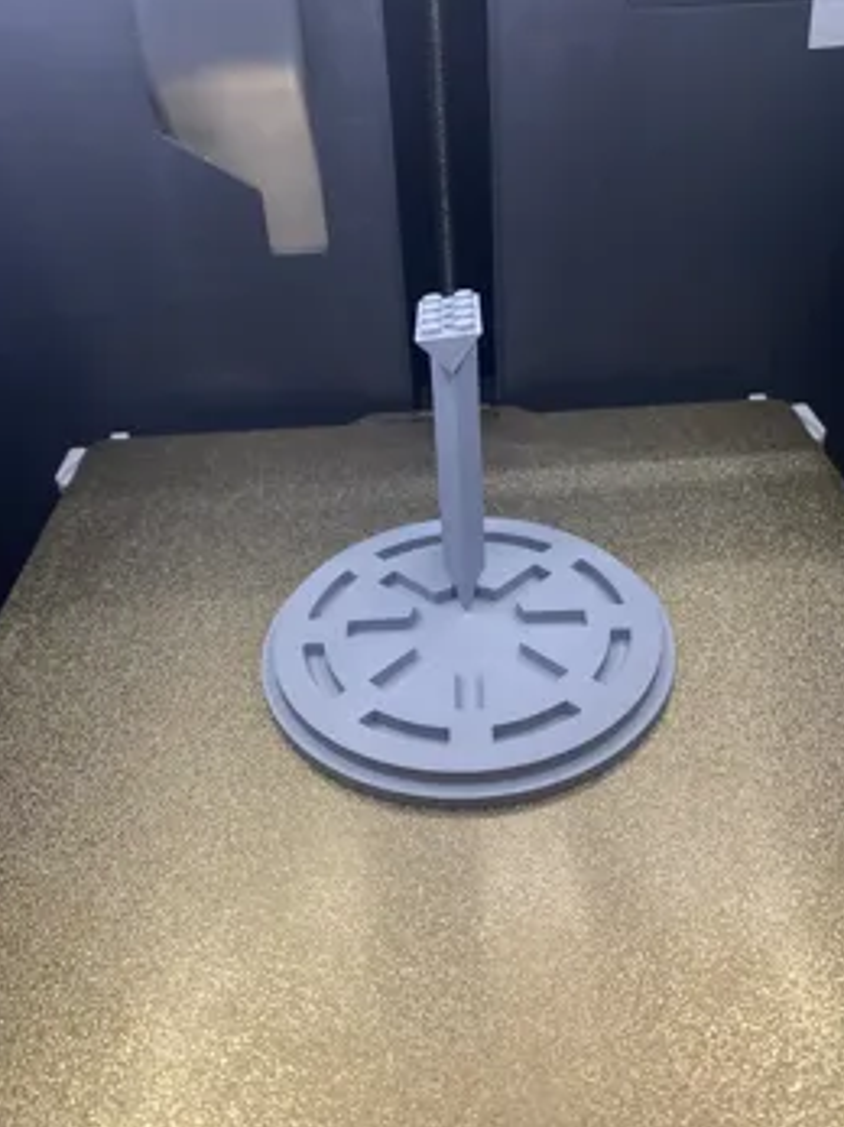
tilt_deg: -29.7
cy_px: 490
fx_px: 976
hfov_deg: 46.7
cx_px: 471
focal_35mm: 30
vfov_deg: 59.8
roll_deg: +3.1
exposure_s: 1/50
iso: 320
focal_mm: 4.25
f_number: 1.8
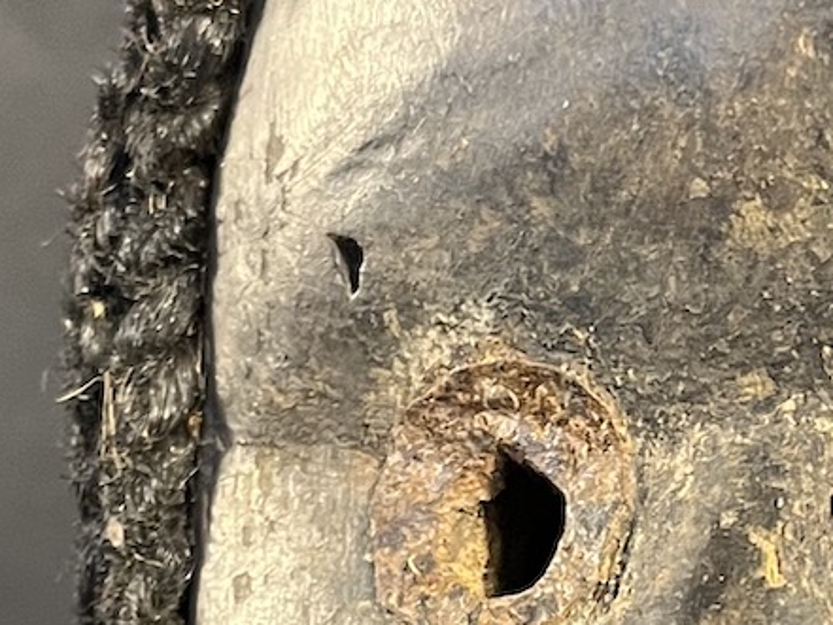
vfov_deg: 12.4
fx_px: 2840
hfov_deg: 16.6
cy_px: 682
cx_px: 652
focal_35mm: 118
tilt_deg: -5.8
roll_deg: +2.5
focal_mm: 5.1
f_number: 1.6
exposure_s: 1/39
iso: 640
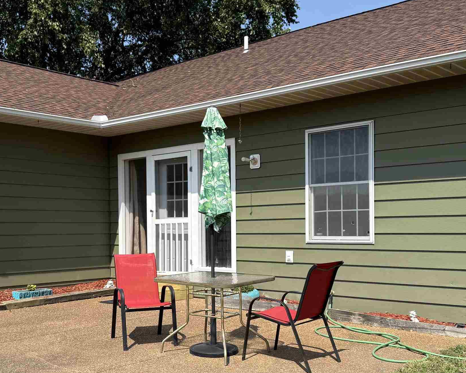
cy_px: 226
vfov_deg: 34.0
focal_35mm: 44
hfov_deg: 41.7
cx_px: 176
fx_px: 607
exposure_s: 1/3759
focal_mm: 6.76
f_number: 1.78
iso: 80
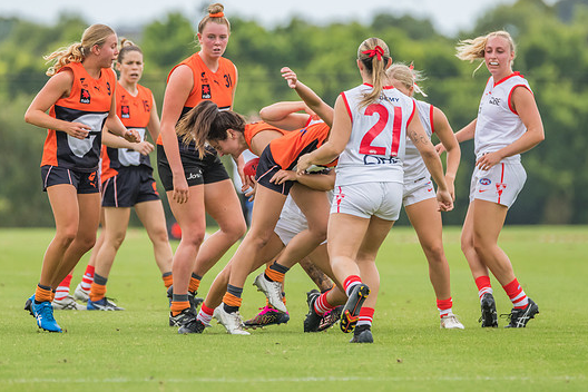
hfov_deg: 2.4
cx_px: 306
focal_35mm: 866
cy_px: 208
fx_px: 14144
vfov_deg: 1.6
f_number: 8
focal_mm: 550
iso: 1000
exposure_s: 1/1600
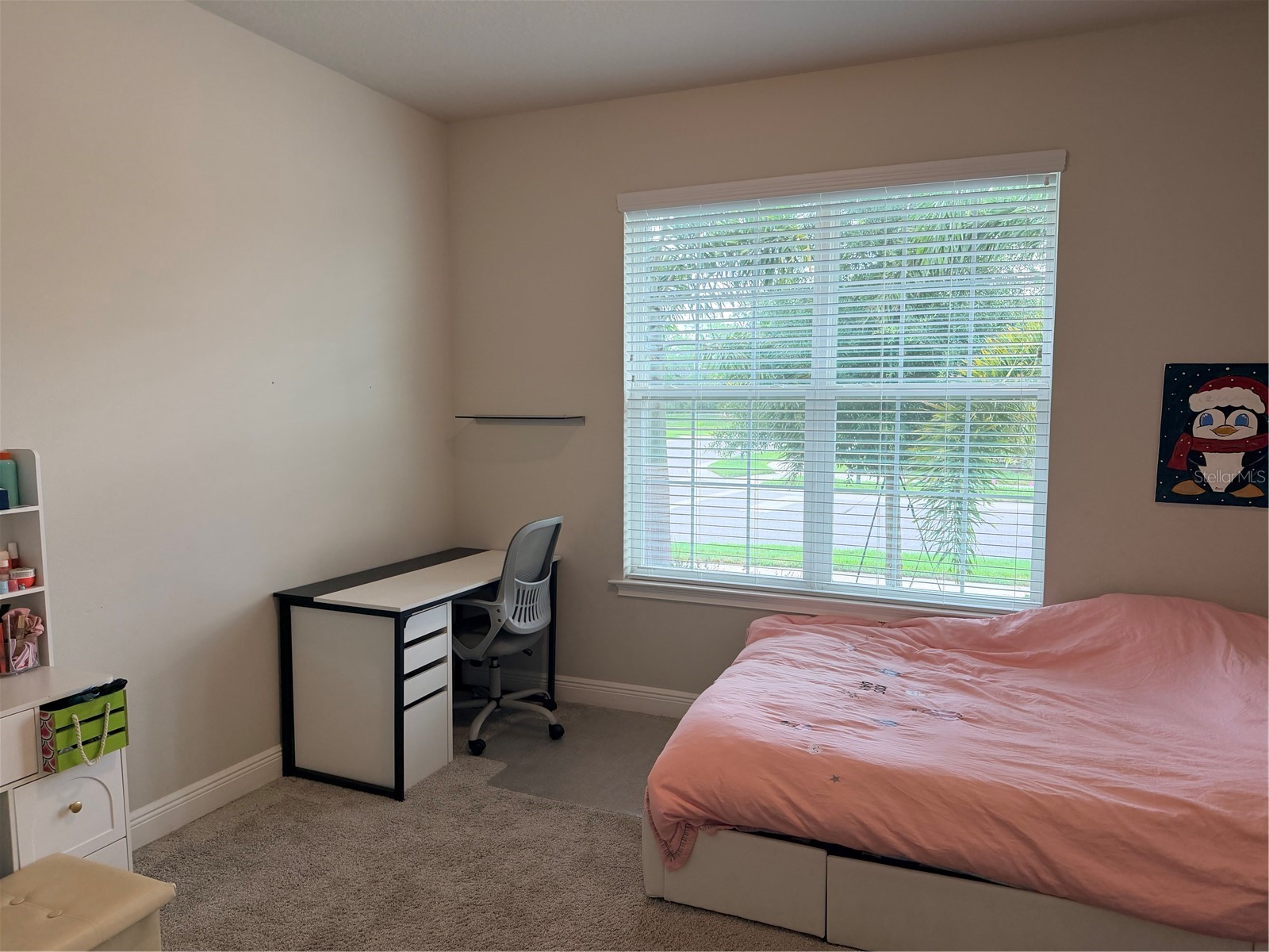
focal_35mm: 24
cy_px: 476
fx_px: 880
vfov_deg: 56.8
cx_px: 634
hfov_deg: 71.6
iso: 160
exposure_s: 1/208
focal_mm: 6.76
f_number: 1.78
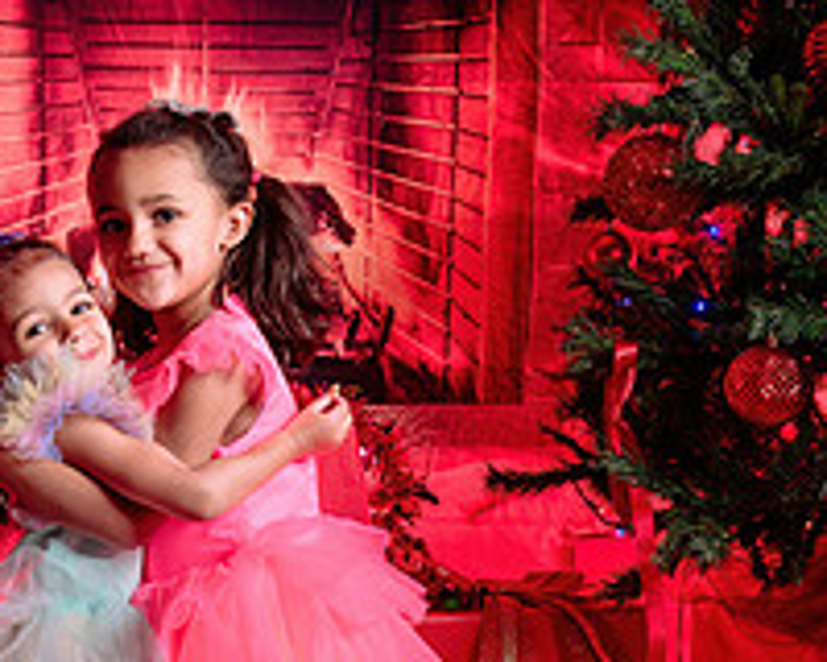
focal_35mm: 79
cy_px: 460
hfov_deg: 23.6
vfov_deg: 19.3
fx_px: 1934
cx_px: 119
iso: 500
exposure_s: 1/125
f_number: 4
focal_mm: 28
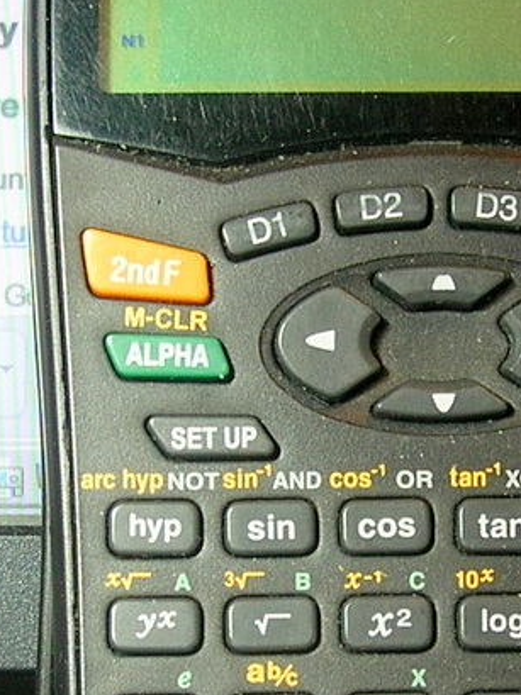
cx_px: 440
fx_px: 2109
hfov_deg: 14.0
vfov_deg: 18.6
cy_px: 495
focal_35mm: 105
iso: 50
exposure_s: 1/7.2
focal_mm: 6.9
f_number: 2.8
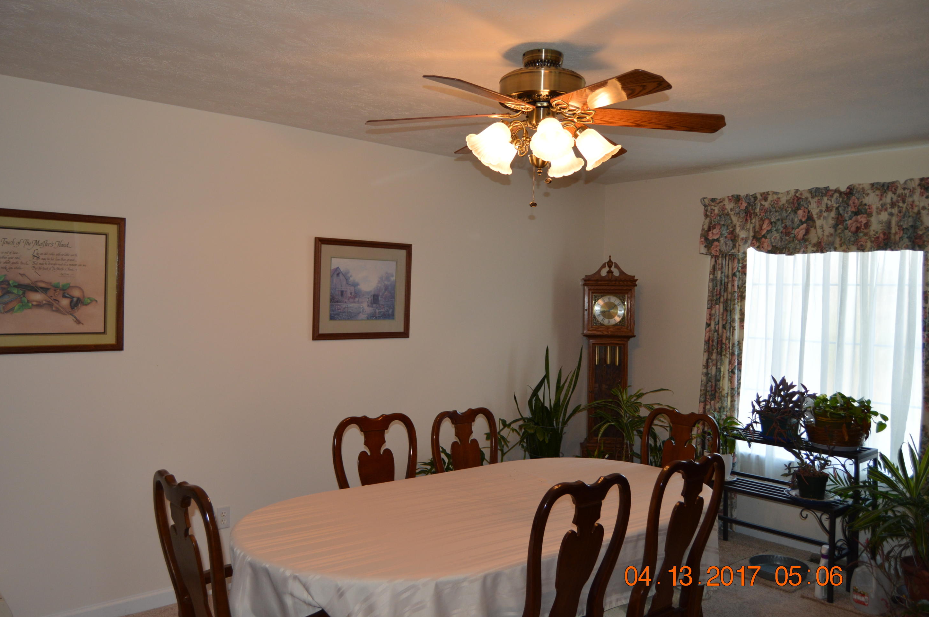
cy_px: 304
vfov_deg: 46.3
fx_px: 722
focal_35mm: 28
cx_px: 454
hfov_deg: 65.5
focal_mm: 18
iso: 400
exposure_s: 1/100
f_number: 4
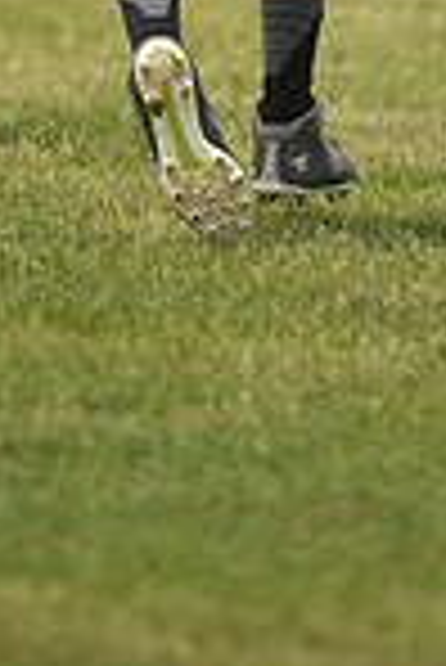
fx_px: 24675
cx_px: 99
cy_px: -626
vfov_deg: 1.5
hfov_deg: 1.0
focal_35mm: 1331
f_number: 4
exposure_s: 1/3200
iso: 800
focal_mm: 340
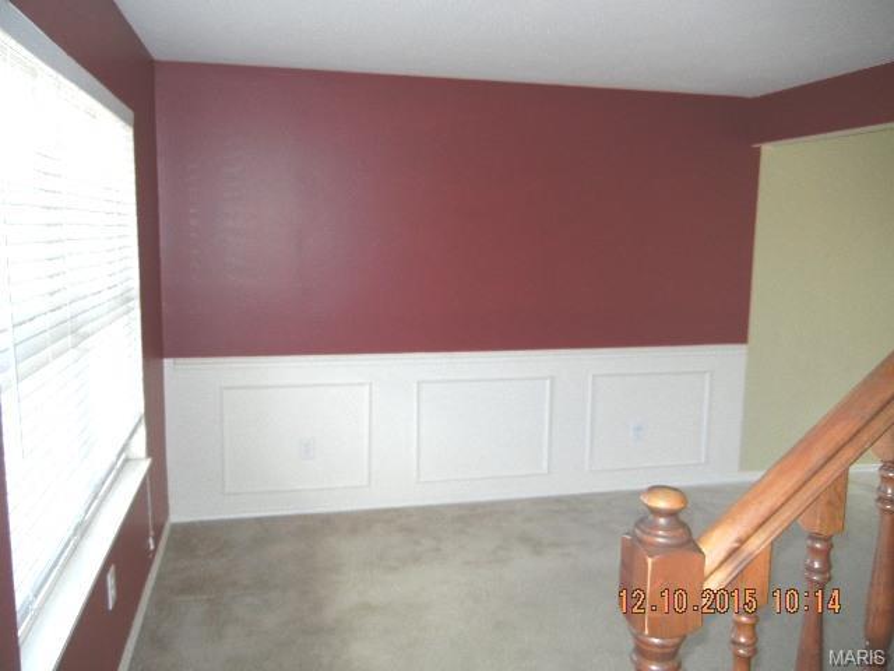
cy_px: 336
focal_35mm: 30
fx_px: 775
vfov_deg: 46.8
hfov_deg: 60.0
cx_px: 447
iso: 200
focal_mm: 5.4
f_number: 3.5
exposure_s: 1/30
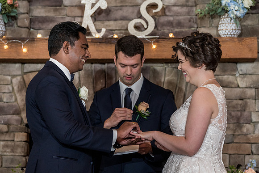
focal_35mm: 171
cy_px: 91
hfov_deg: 12.0
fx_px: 1233
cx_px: 123
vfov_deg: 8.0
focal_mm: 146
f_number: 4
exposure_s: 1/200
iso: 2000
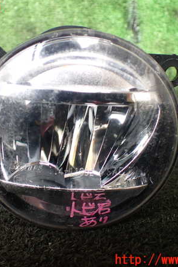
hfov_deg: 31.8
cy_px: 133
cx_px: 71
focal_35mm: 42
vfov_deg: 46.4
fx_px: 312
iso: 125
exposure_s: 1/125
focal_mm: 5.4
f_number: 2.3
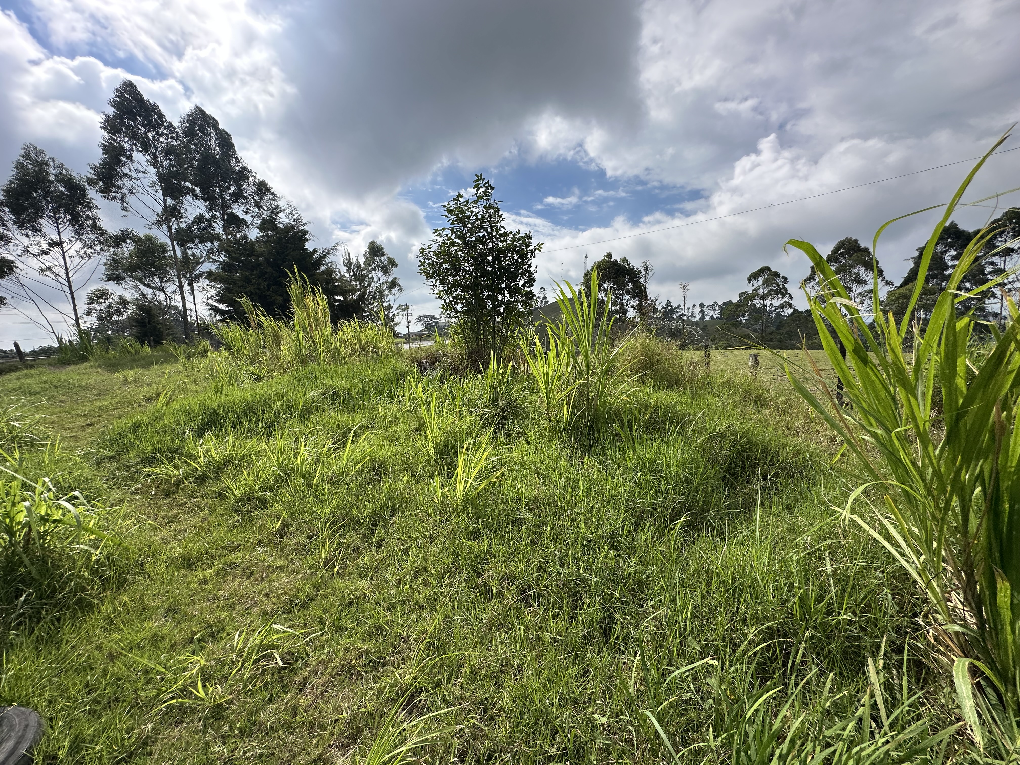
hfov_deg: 102.1
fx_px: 413
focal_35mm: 14
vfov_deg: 85.7
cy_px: 382
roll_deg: +2.2
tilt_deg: -6.3
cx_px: 510
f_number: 2.2
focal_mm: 2.22
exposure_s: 1/2398
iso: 50
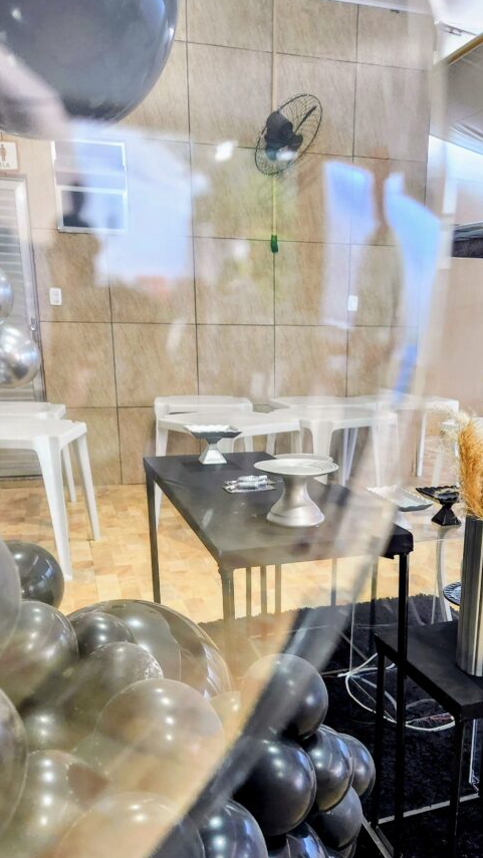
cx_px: 287
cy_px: 500
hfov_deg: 38.8
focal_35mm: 30
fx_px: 683
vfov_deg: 63.9
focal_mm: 5.4
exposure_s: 1/120
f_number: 1.8
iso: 400
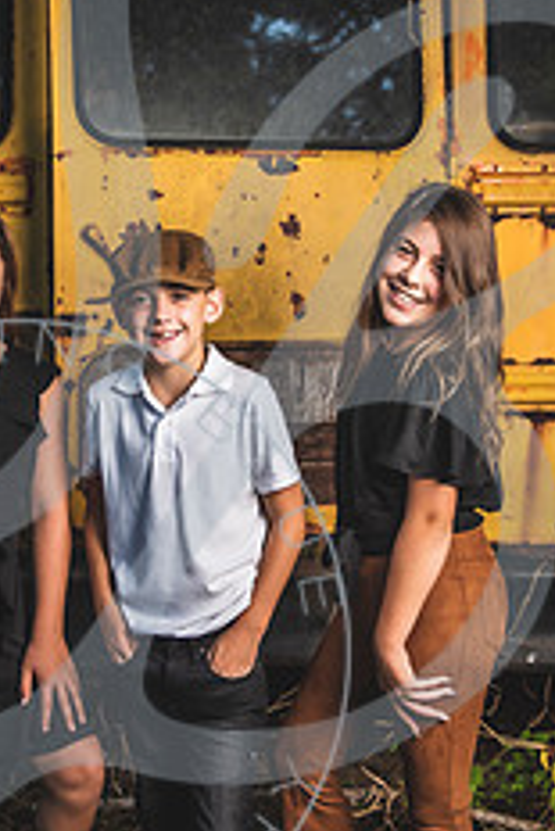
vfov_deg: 32.3
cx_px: 179
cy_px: 380
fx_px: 1432
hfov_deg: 21.8
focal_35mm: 62
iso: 100
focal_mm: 32
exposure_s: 1/160
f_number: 2.8
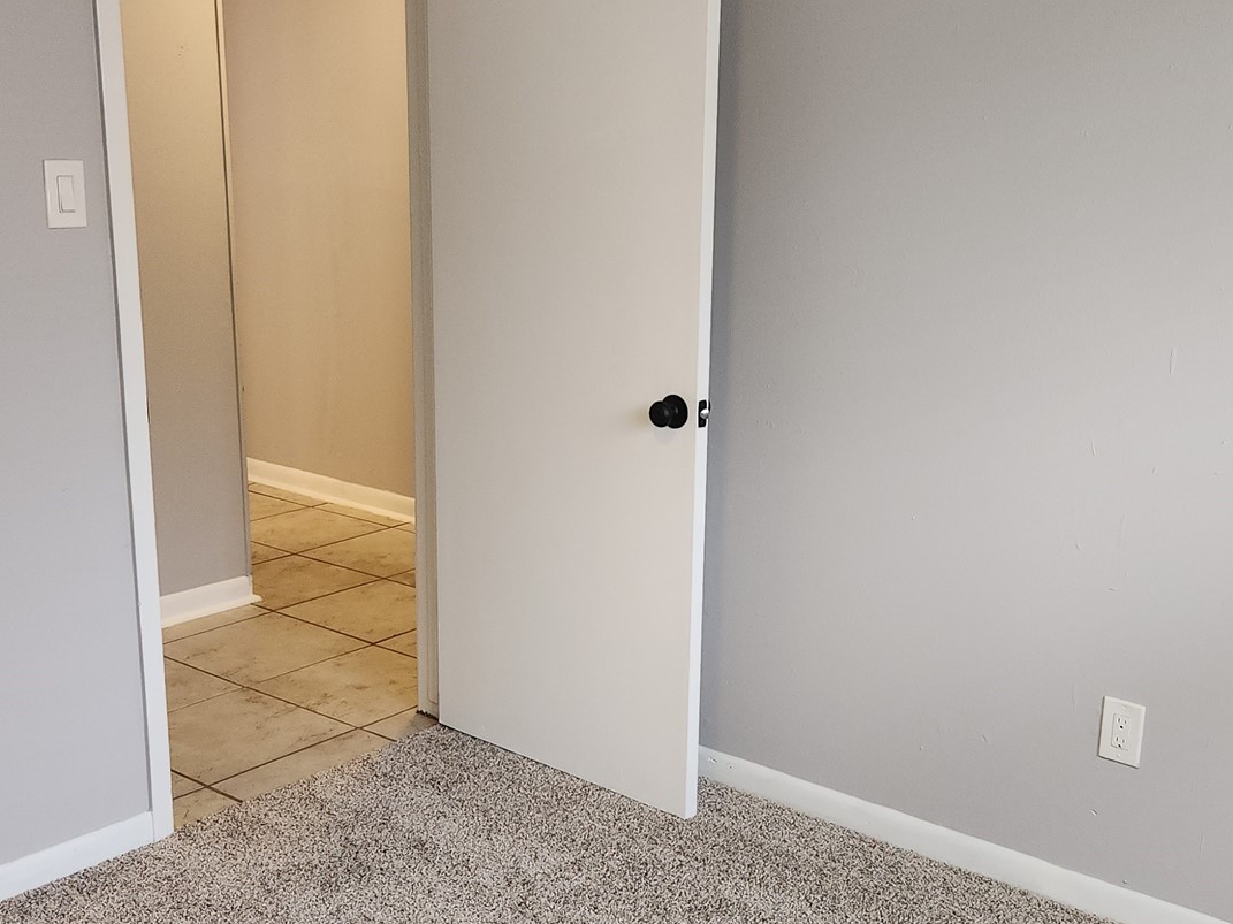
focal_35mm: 44
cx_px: 644
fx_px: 1567
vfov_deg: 32.9
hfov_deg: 42.9
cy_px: 494
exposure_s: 1/60
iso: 100
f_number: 1.8
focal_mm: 5.4
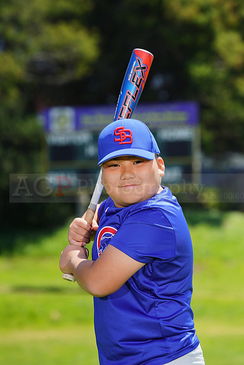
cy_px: 182
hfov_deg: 5.6
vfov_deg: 8.3
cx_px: 122
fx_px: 2509
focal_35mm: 247
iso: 100
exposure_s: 1/250
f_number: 8
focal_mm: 247
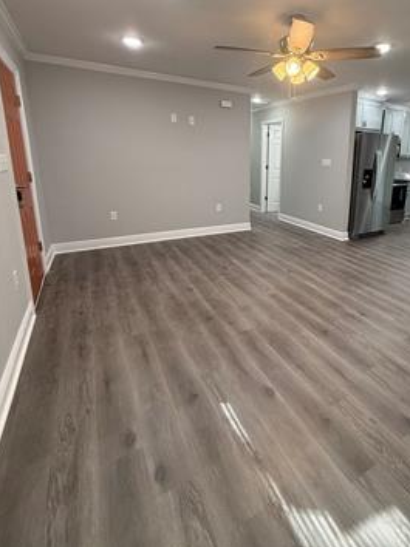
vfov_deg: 83.7
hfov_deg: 66.7
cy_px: 221
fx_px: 300
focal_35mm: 19
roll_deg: -2.2
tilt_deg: -12.6
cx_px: 274
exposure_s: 1/120
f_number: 2.2
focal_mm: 2.22
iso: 200
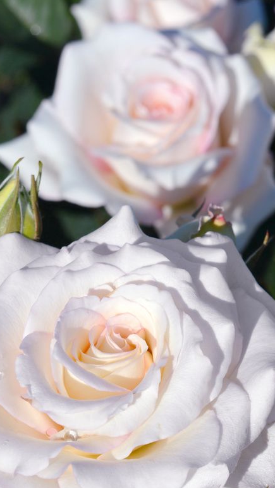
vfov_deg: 17.5
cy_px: 338
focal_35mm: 122
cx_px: 135
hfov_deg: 9.9
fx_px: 1581
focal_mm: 50
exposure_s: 1/320
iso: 100
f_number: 9
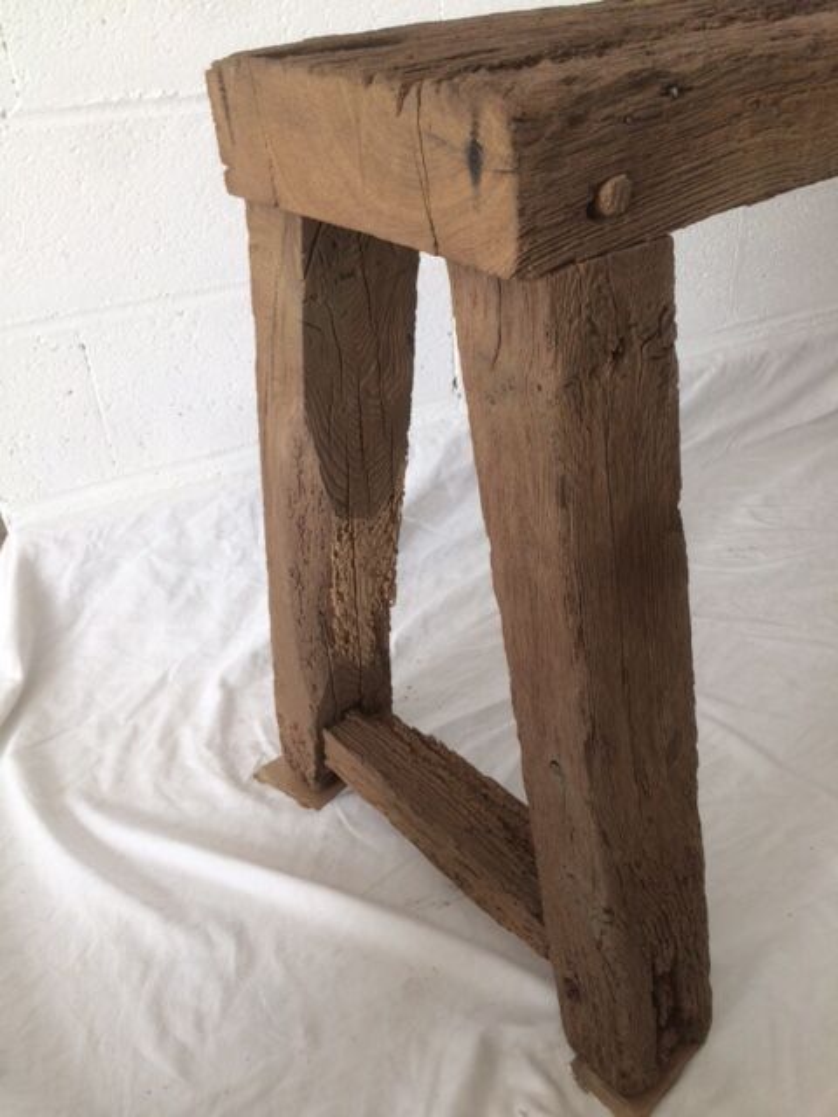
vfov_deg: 61.7
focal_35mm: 29
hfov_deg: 48.2
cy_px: 558
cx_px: 419
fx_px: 936
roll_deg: +5.0
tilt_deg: -34.4
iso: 64
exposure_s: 1/100
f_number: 2.2
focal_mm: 4.15
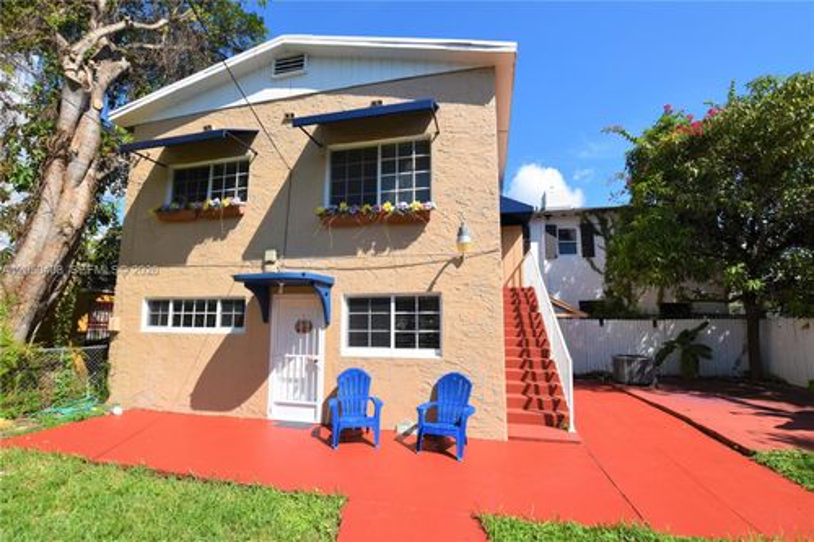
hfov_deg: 100.4
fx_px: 339
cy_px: 271
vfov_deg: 77.3
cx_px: 407
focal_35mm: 15
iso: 200
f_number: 10
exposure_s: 1/400
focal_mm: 10
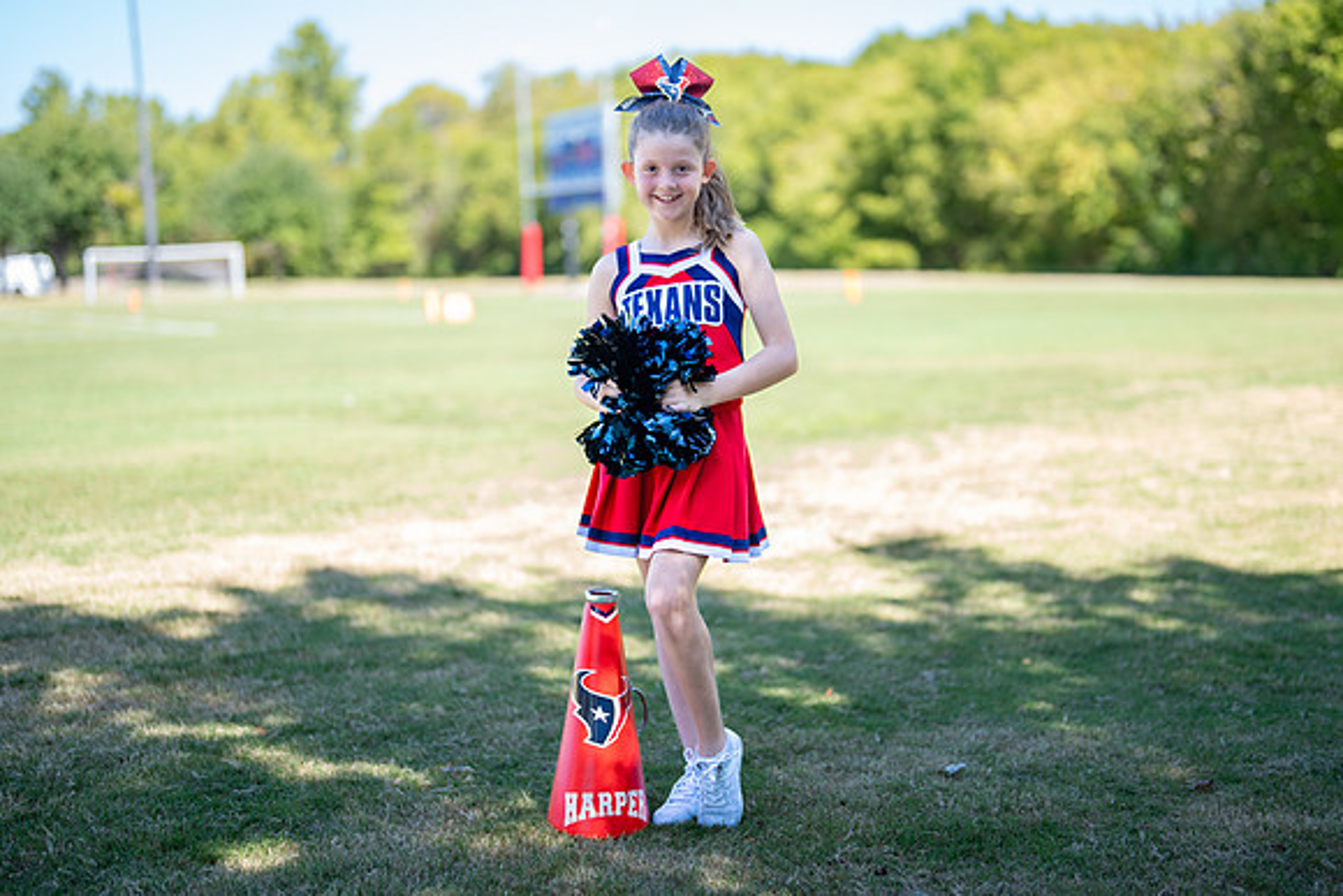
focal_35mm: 56
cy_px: 428
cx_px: 698
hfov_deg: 35.9
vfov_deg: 24.4
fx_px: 2073
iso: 100
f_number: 1.2
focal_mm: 50
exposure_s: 1/1250
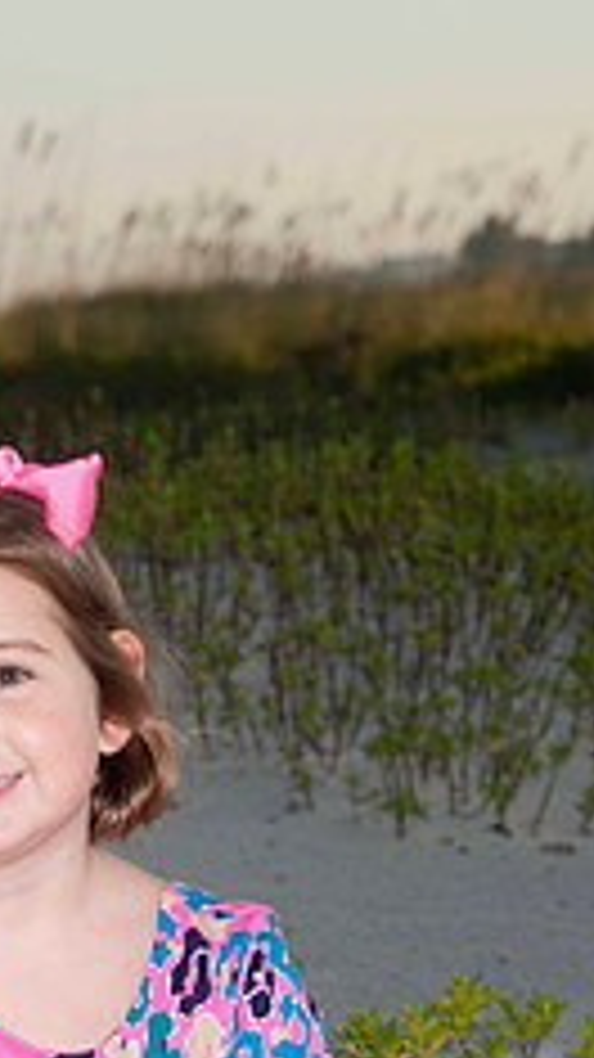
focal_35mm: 210
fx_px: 5887
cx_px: -25
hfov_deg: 5.8
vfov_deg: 10.2
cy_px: 1008
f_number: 8
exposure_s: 1/160
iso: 100
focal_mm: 70
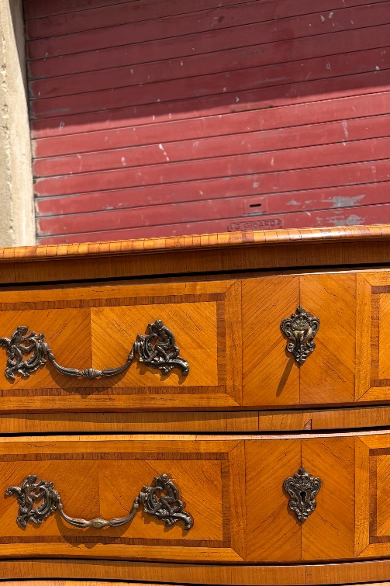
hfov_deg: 30.5
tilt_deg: -3.2
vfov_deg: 44.7
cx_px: 81
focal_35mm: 43
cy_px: 394
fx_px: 699
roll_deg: +2.8
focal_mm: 5.96
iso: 50
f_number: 1.6
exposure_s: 1/2865
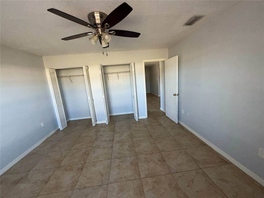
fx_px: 107
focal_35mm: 14
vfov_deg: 85.7
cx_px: 132
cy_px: 99
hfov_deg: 102.1
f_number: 2.2
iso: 125
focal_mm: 2.22
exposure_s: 1/121
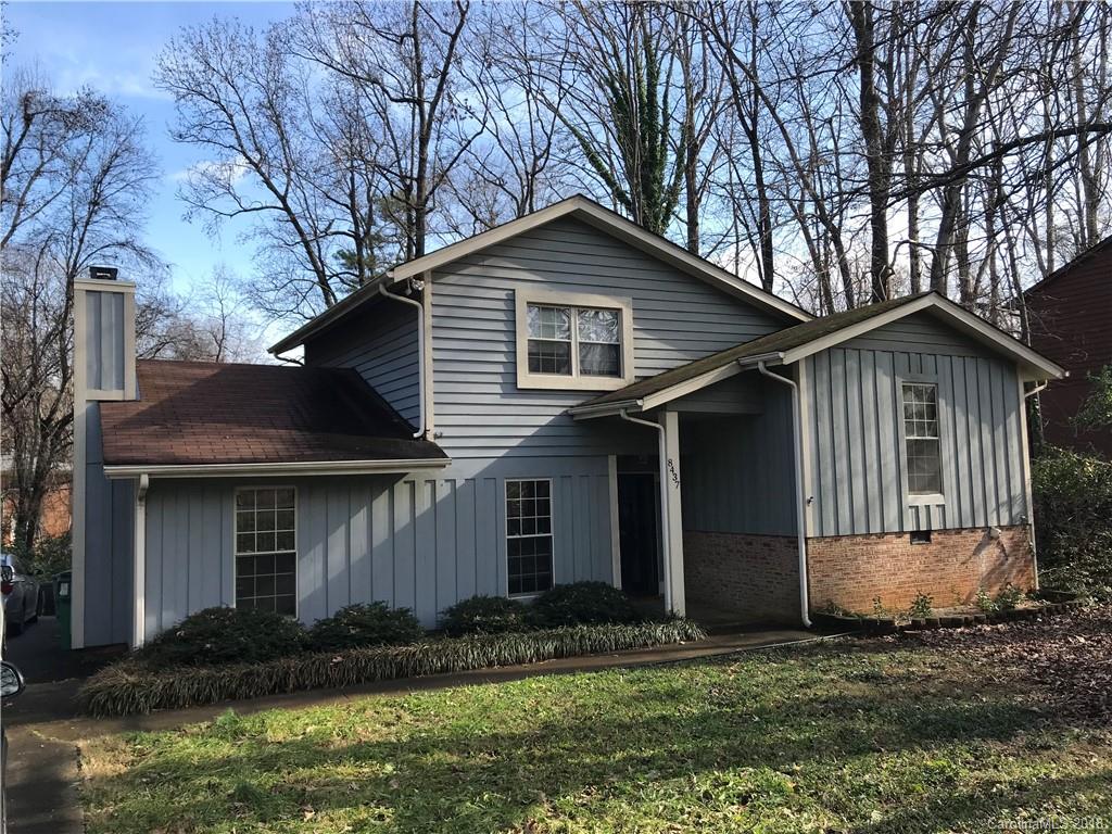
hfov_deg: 63.4
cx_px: 556
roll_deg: -0.2
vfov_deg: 49.7
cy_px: 417
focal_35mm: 28
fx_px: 899
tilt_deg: +4.3
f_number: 1.8
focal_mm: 3.99
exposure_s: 1/748
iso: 20
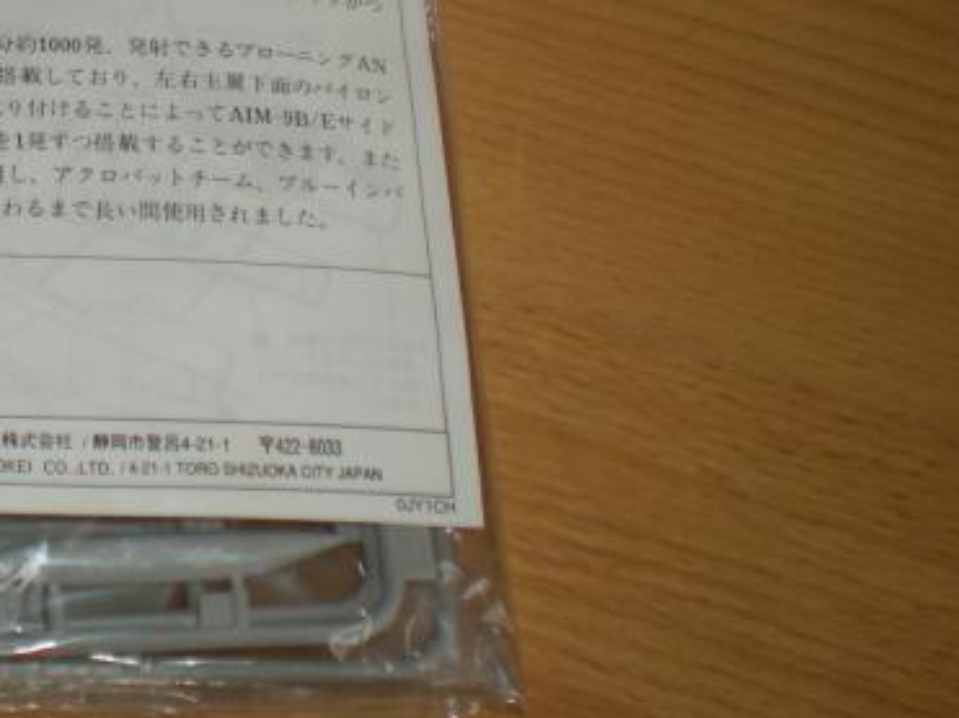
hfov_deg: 22.9
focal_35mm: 82
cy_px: 10
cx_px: -10
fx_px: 2271
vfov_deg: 17.6
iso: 64
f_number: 3.1
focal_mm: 6.3
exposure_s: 1/36.4
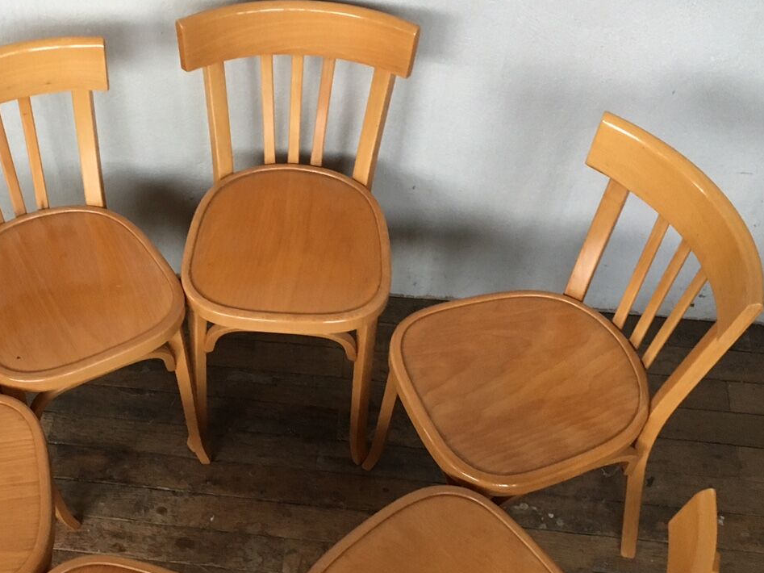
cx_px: 239
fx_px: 1081
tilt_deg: -56.1
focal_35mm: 49
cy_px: 400
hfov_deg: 38.4
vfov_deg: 29.4
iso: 200
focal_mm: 4.15
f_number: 2.2
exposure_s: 1/33
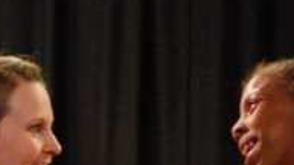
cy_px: 347
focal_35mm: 435
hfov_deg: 5.0
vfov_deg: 2.8
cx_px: 128
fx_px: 3387
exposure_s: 1/30
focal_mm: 52
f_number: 5.6
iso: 1600
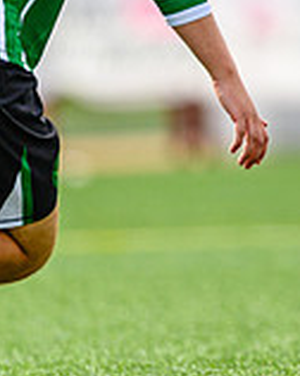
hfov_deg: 0.9
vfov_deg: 1.1
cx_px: 642
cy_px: -14
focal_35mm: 1753
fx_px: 19493
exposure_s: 1/1250
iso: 160
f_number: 3.2
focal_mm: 400
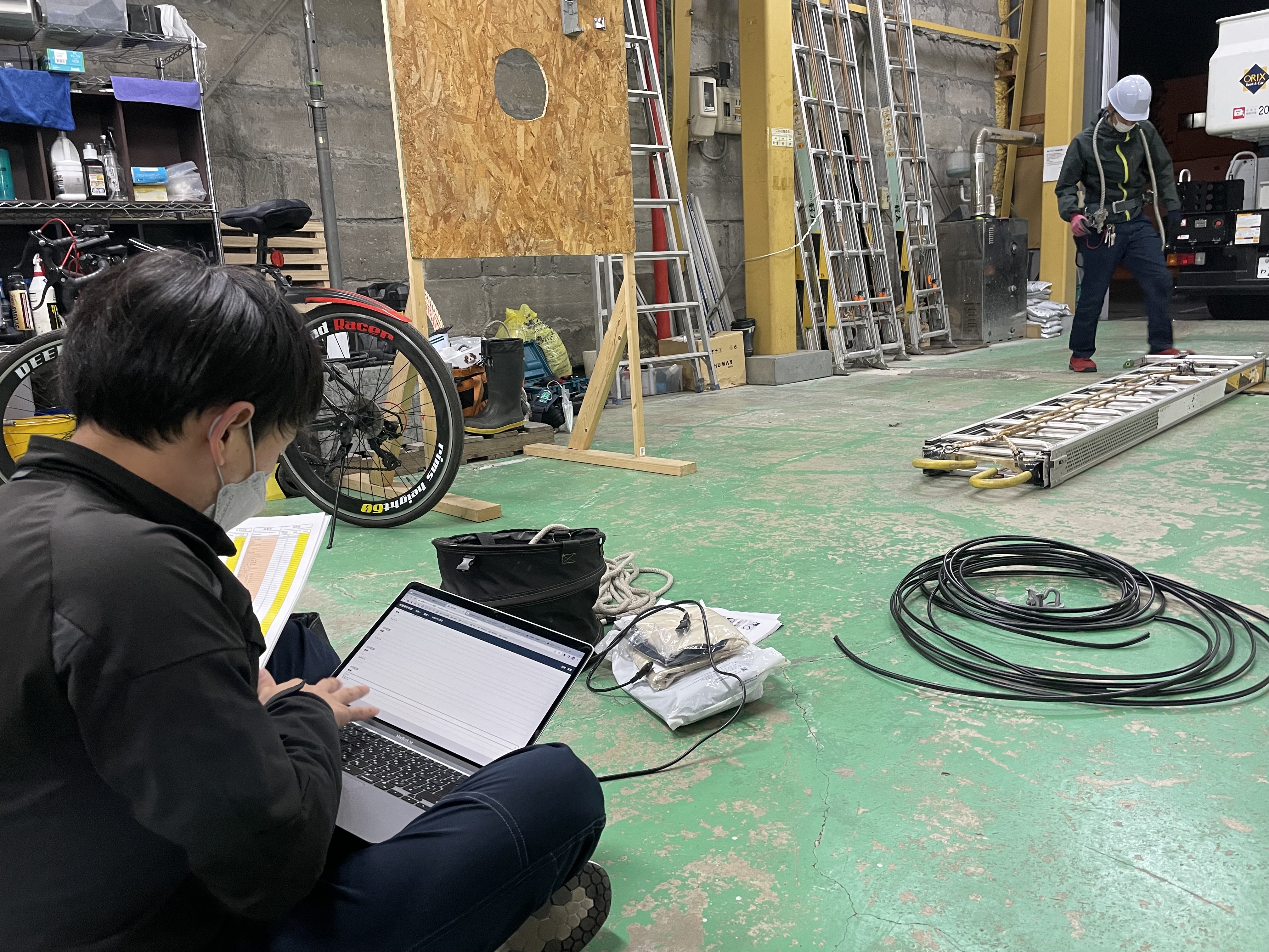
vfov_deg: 53.1
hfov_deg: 67.3
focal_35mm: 26
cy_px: 476
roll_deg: +3.1
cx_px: 634
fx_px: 953
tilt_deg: -11.9
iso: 200
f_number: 1.6
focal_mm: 4.2
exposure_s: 1/50
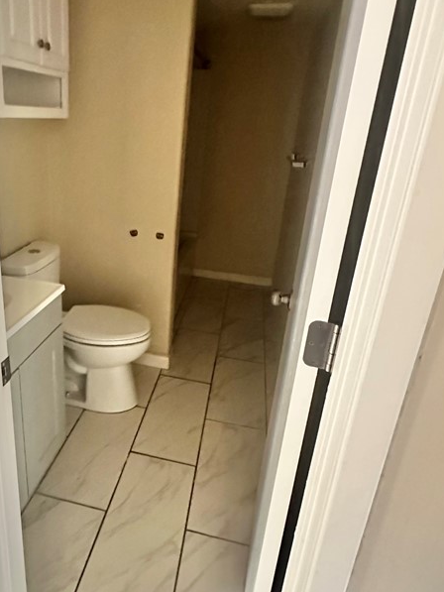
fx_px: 410
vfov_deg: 71.3
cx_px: 157
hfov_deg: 55.9
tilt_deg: -18.6
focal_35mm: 24
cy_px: 260
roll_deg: -4.6
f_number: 2.2
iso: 1600
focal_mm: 2.22
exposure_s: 1/40
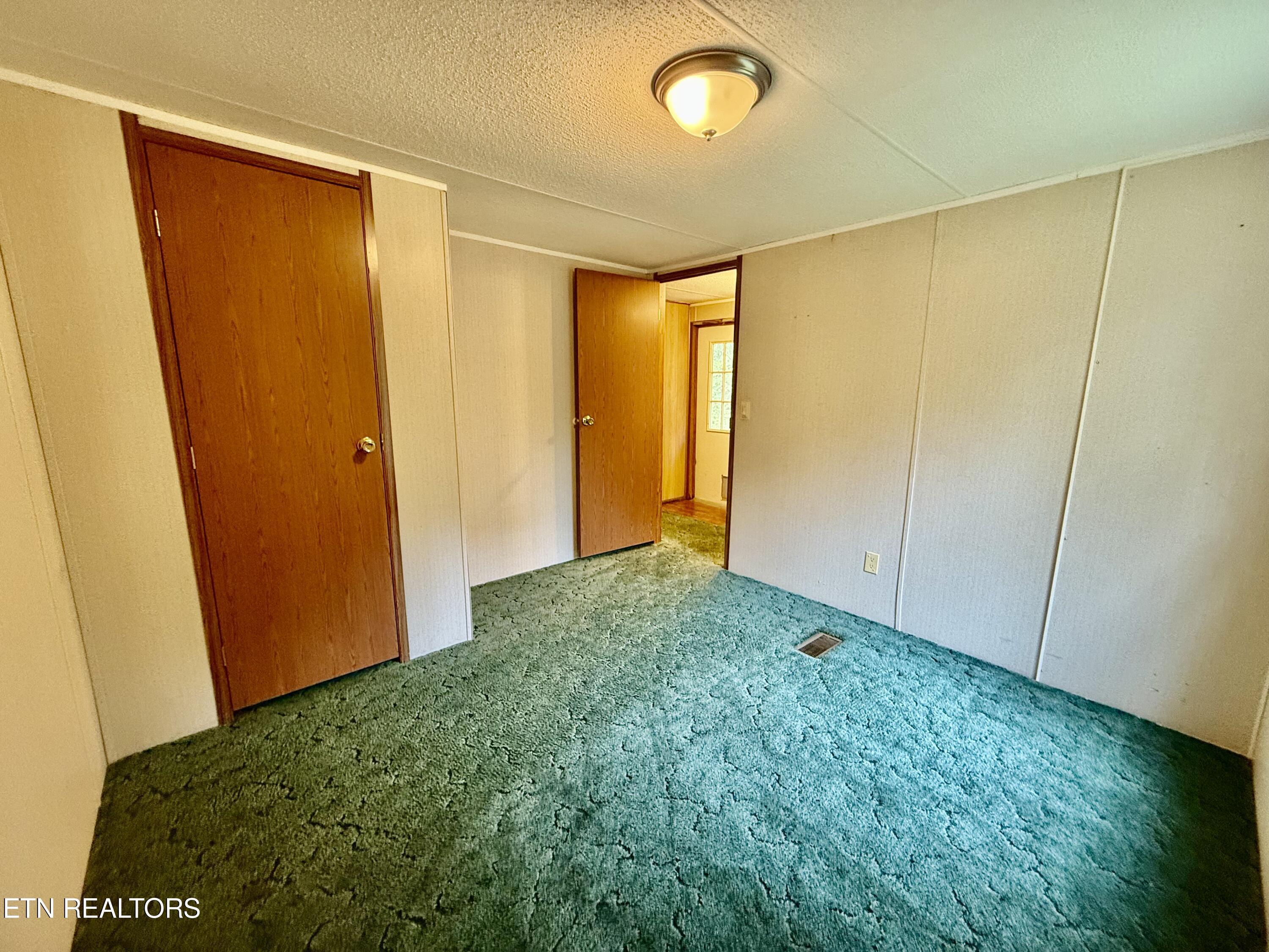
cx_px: 634
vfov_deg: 85.7
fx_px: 513
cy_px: 476
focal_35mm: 14
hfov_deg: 102.1
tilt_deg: -10.5
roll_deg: -0.3
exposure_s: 1/60
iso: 500
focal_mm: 2.22
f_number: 2.2
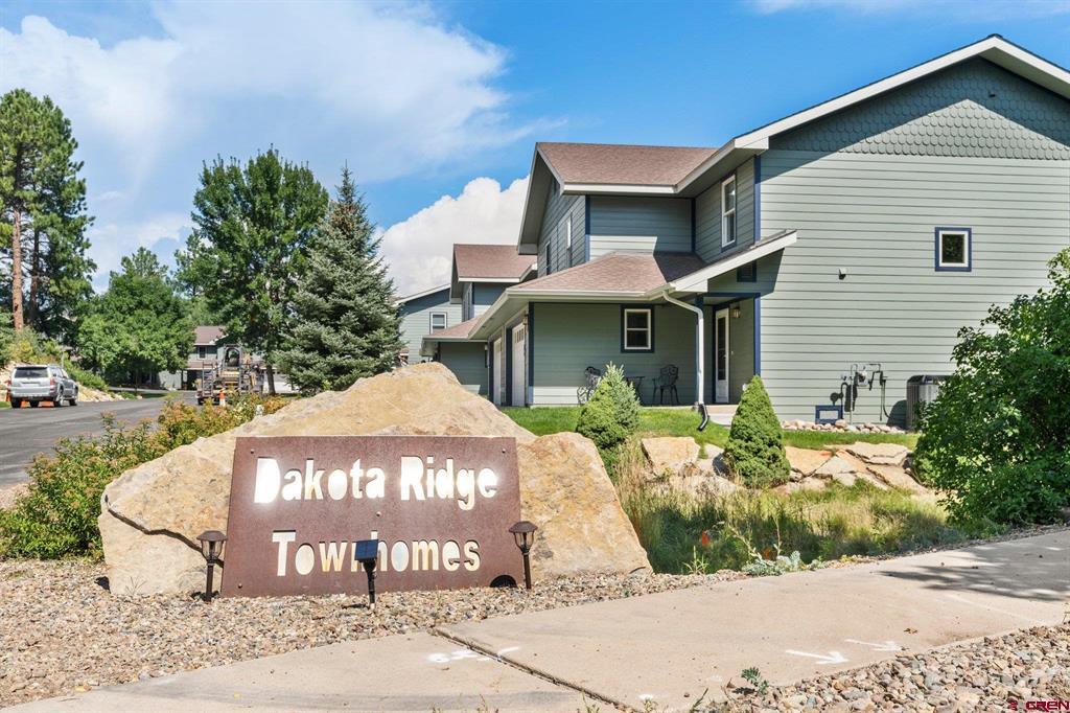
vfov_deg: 39.9
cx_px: 535
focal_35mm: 33
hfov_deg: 57.2
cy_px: 356
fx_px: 980
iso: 400
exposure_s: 1/2000
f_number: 8
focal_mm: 33
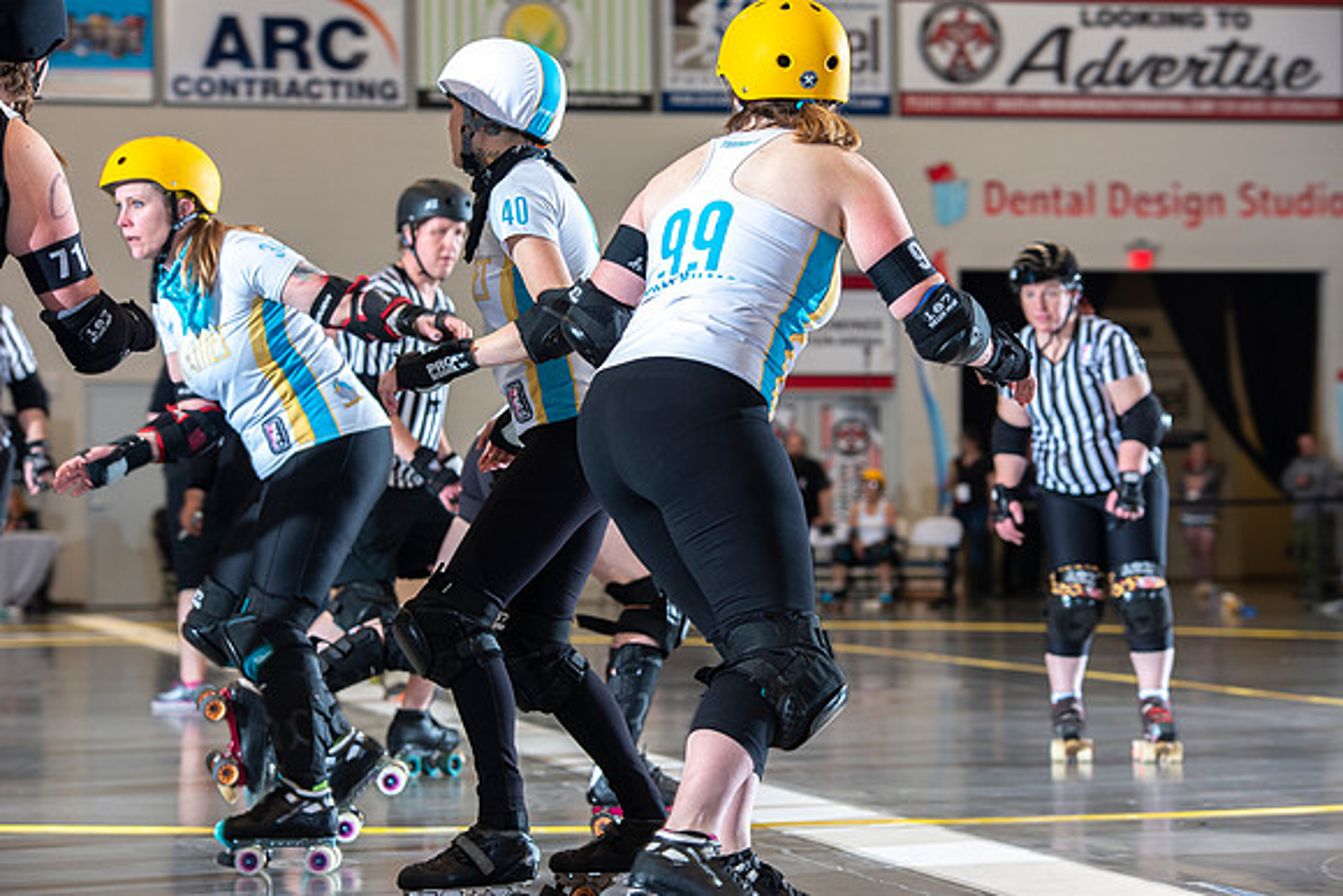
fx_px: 4179
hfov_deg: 18.3
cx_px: 672
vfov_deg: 12.2
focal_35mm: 112
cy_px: 448
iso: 500
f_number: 5.6
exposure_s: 1/160
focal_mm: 112
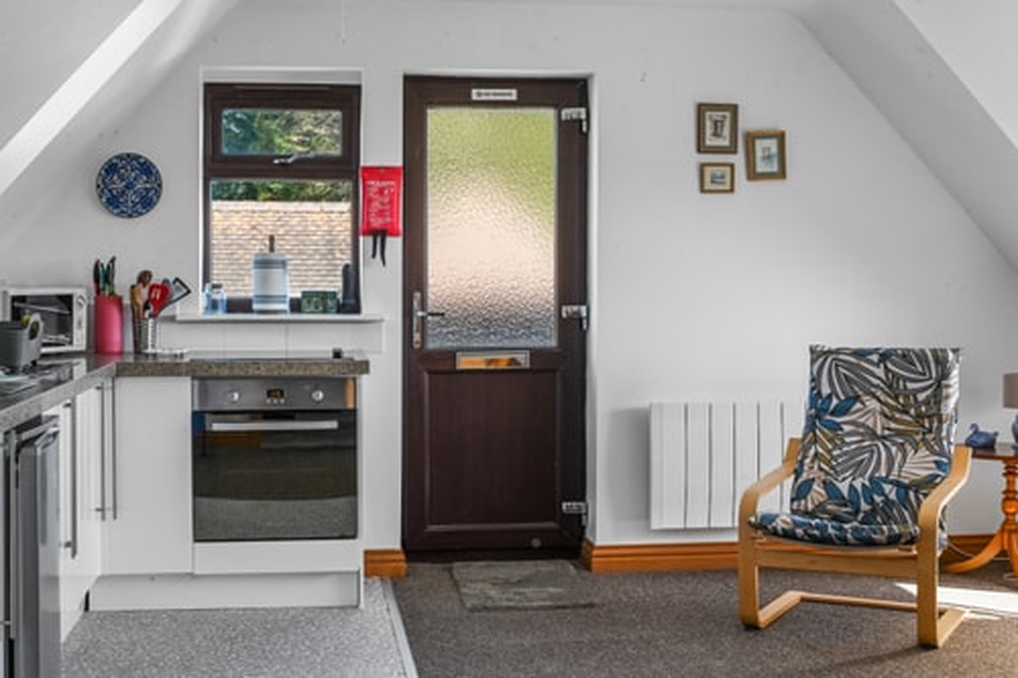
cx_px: 509
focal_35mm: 50
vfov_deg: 27.0
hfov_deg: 39.6
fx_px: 1413
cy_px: 339
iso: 400
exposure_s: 1/2
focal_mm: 50
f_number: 16
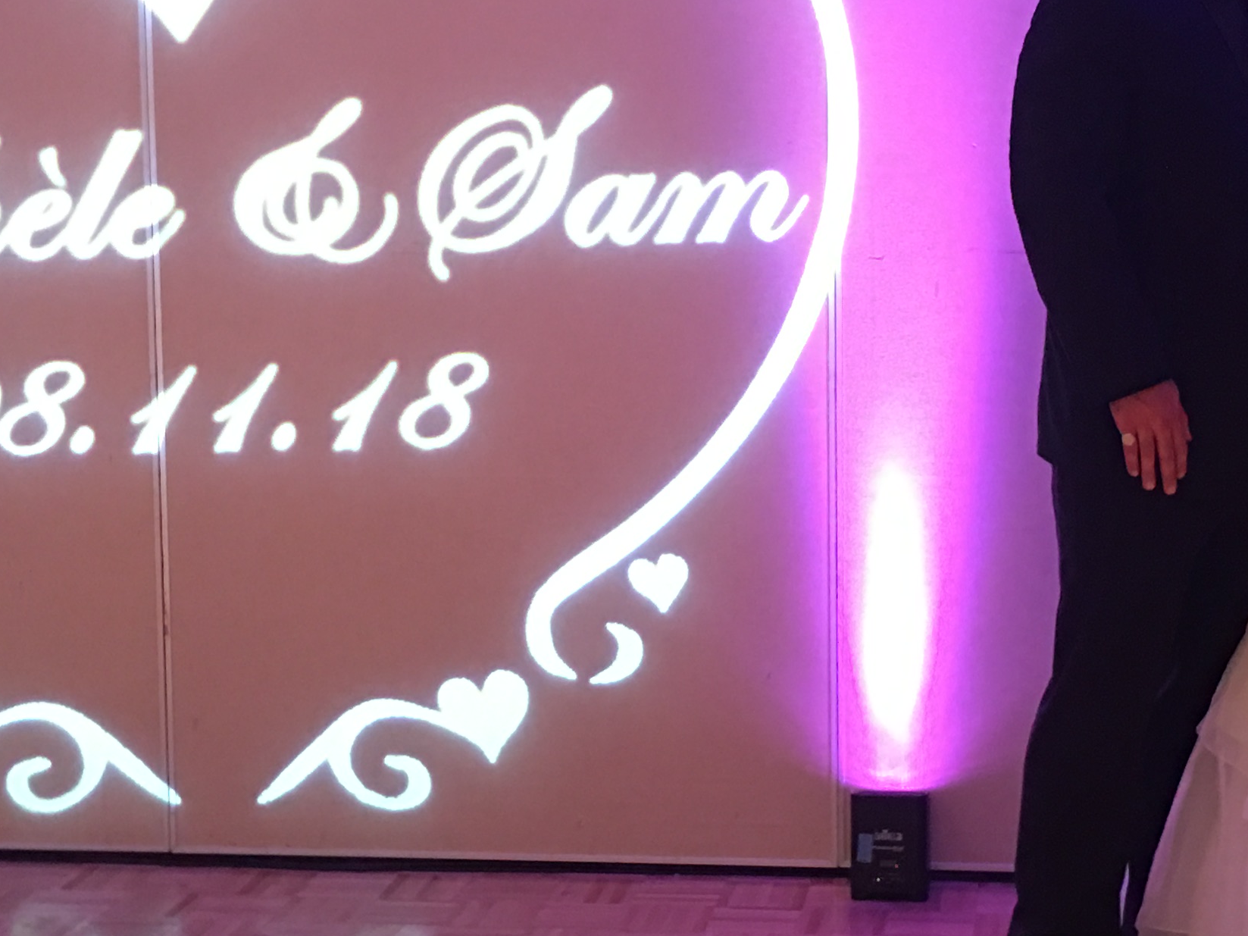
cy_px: 418
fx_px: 2560
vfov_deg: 20.7
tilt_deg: -4.2
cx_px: 779
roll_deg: -0.2
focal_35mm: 71
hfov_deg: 27.3
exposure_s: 1/4
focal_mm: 4.15
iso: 64
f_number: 2.2
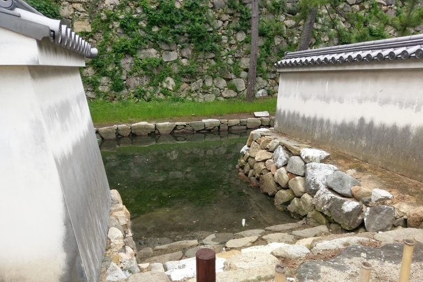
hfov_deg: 65.5
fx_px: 329
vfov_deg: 46.3
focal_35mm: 28
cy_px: 159
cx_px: 215
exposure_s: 1/238
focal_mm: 4.58
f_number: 1.8
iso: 100
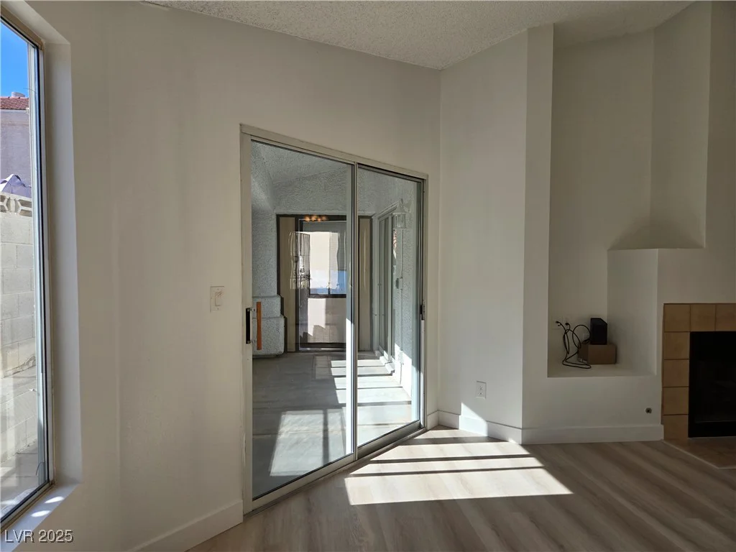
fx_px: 489
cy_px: 276
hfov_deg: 73.9
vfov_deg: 58.9
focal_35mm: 23
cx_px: 368
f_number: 1.8
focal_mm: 5.4
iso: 80
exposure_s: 1/2333
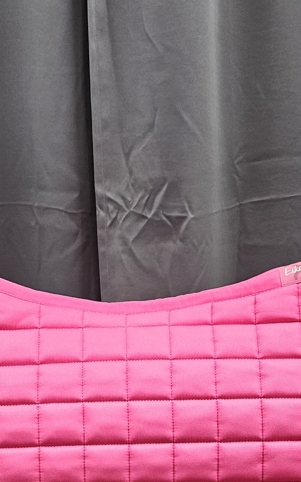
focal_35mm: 56
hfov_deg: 23.1
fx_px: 735
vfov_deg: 33.1
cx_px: 128
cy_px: 490
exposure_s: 1/100
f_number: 1.8
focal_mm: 5.4
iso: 200
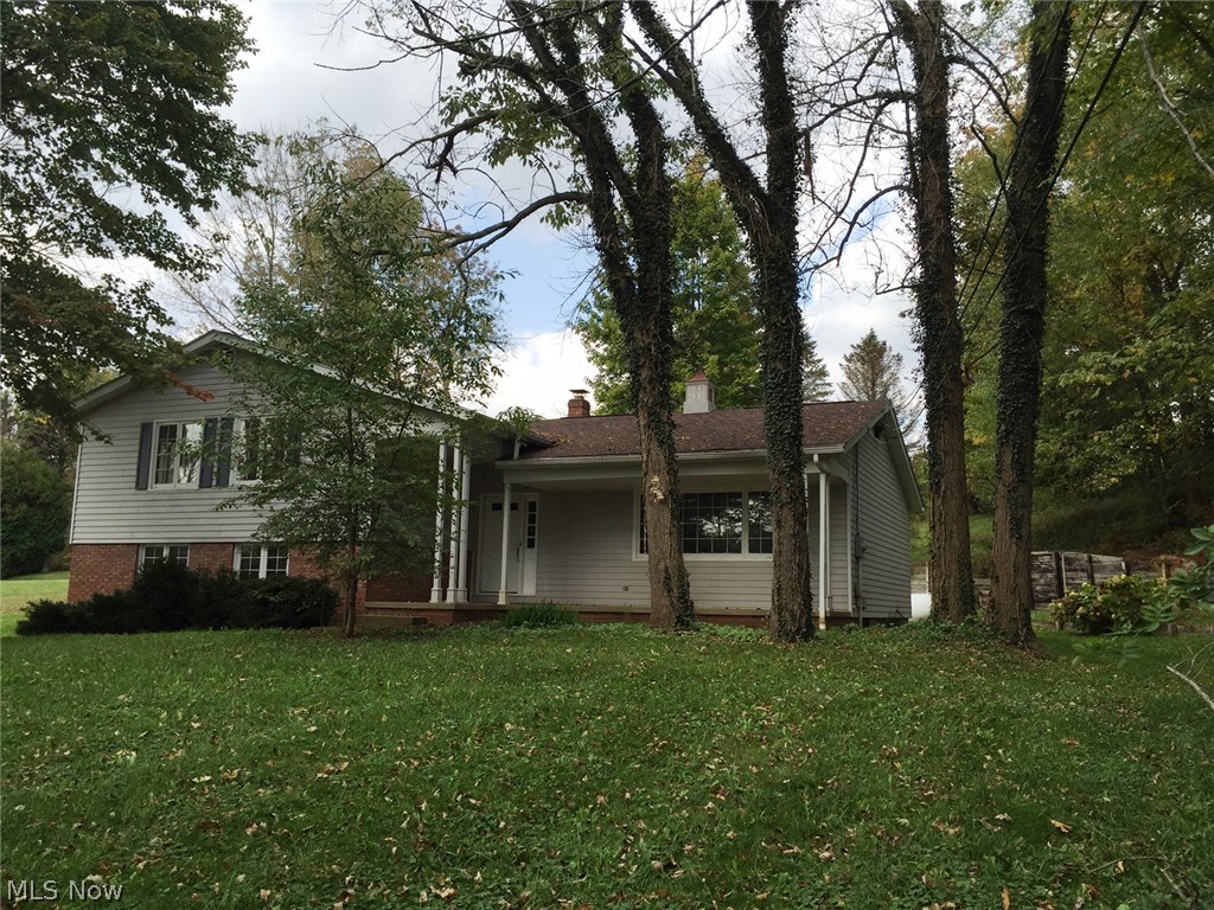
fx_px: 1017
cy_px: 455
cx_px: 607
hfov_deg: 61.7
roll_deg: -1.3
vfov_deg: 48.2
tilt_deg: +6.5
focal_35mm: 29
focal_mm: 4.15
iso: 32
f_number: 2.2
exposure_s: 1/732
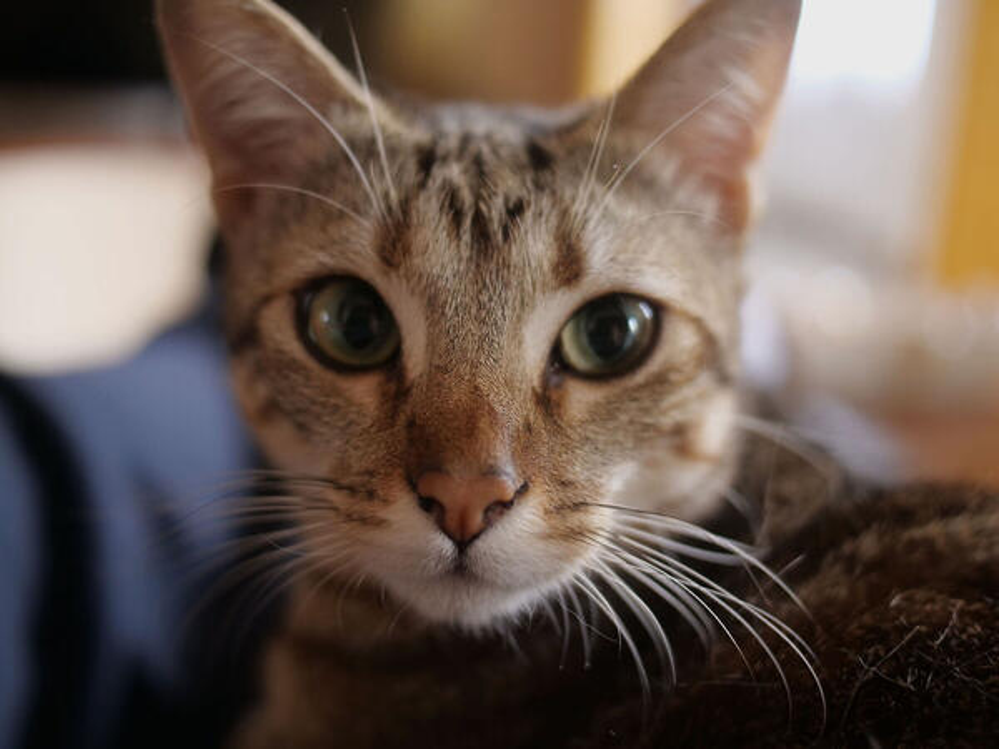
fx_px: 1154
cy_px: 374
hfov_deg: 46.8
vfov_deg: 36.0
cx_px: 500
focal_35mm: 40
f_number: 1.7
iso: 640
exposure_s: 1/30
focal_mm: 20
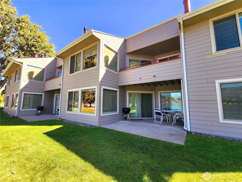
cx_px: 121
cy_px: 91
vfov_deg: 89.9
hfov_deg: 106.2
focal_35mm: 13
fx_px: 91
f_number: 2.2
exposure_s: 1/500
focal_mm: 2.2
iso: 50
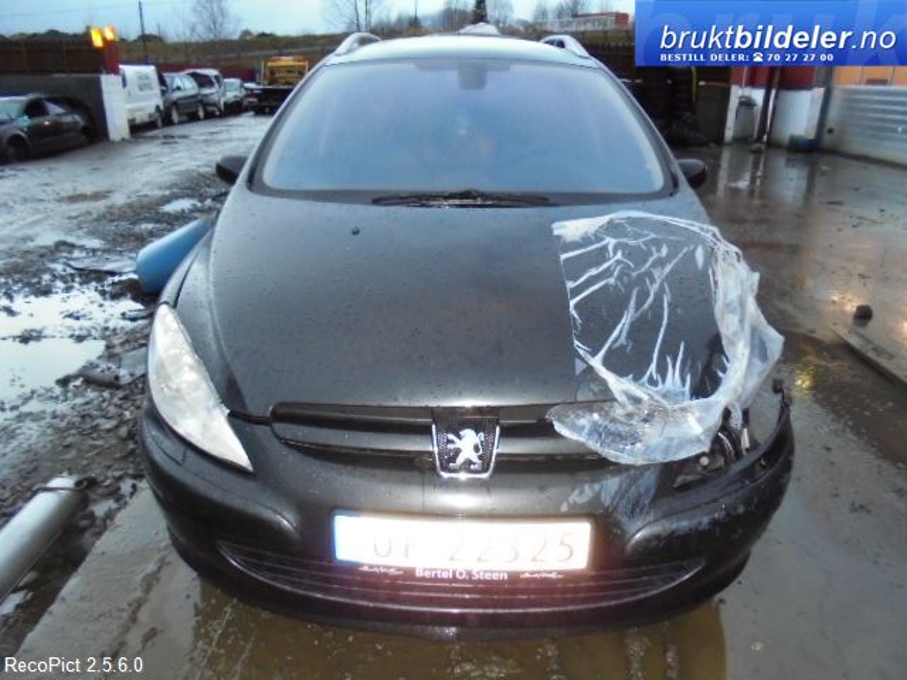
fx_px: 681
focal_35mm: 26
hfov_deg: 67.3
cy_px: 340
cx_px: 454
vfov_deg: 53.1
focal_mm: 4.6
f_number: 3.5
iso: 500
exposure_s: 1/30
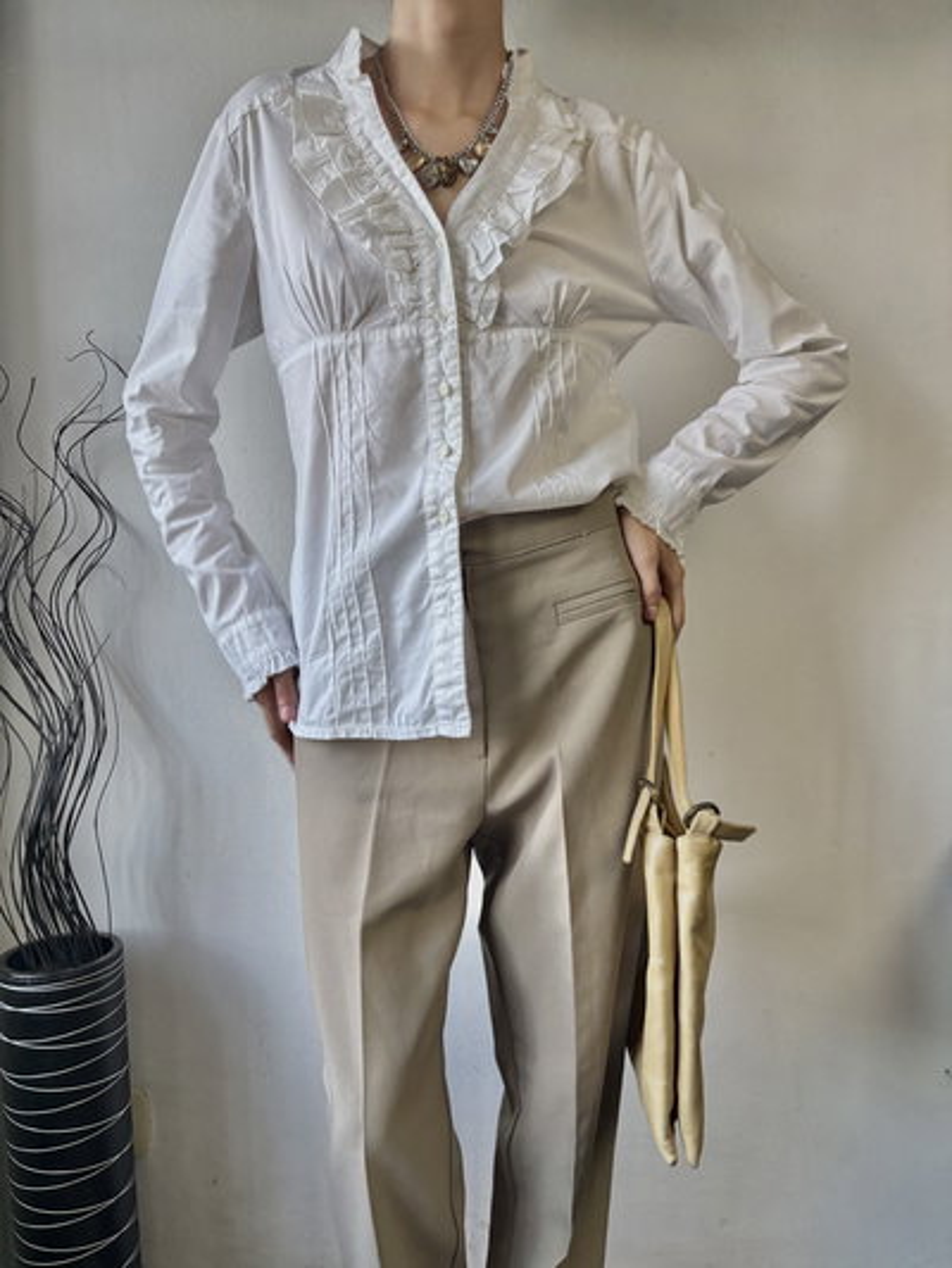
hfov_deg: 53.1
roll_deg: +0.3
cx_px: 476
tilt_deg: -5.5
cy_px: 634
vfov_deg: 67.3
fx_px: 953
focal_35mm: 26
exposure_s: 1/50
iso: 160
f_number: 1.6
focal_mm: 5.96
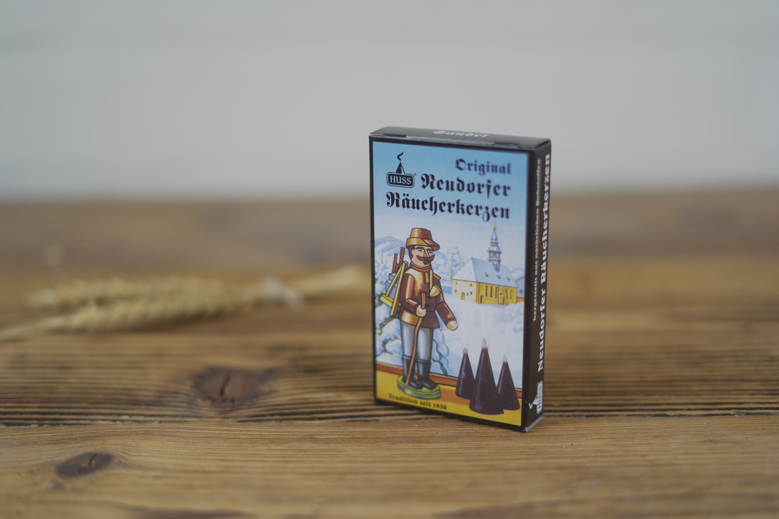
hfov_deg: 39.6
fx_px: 1082
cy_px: 260
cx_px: 390
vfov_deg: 27.0
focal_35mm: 50
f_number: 1.8
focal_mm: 50
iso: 200
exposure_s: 1/160
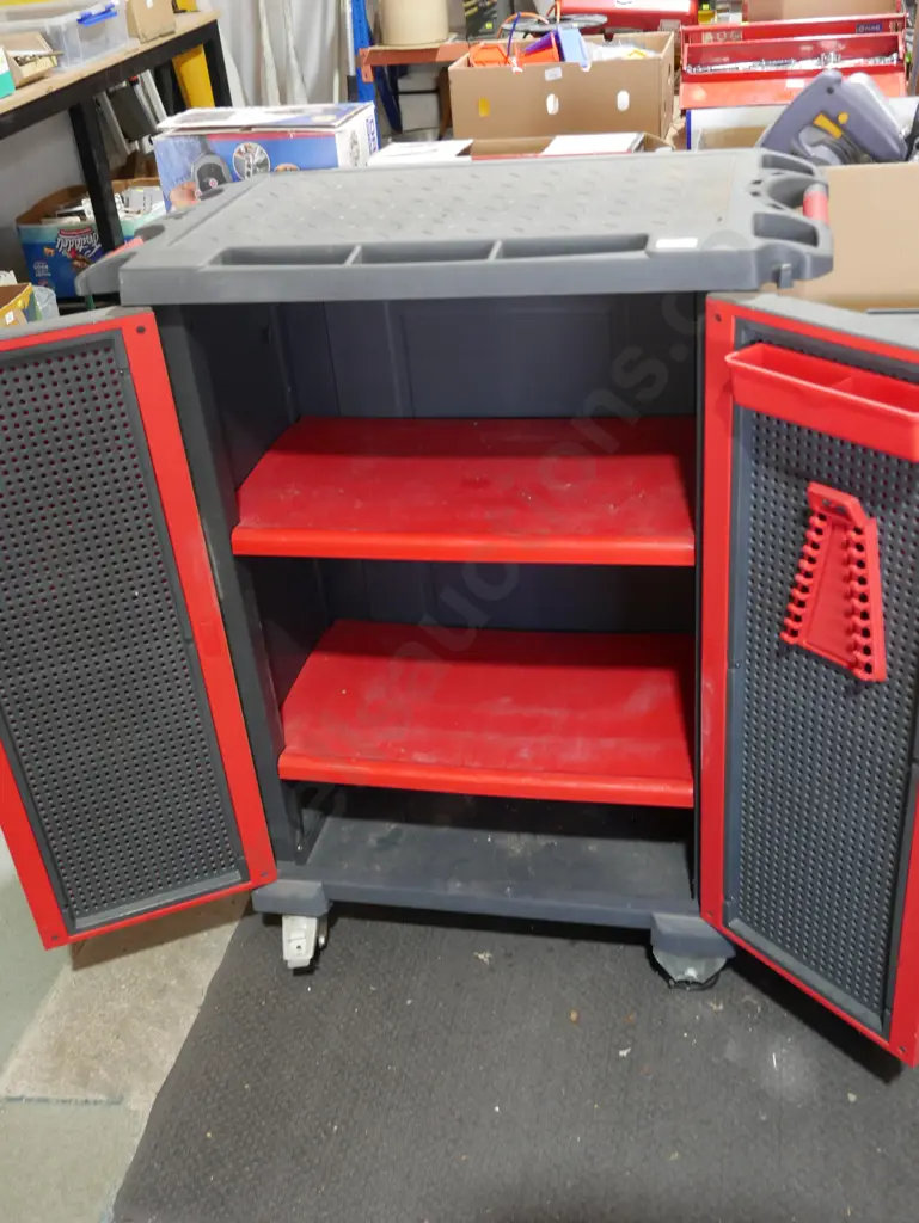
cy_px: 612
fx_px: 1273
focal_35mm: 36
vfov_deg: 51.3
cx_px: 460
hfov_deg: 39.7
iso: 1000
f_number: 4
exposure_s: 1/60
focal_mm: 18
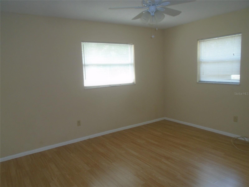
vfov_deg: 53.1
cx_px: 124
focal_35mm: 26
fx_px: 187
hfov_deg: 67.3
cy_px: 94
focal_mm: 4.6
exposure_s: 1/30
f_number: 3.2
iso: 100
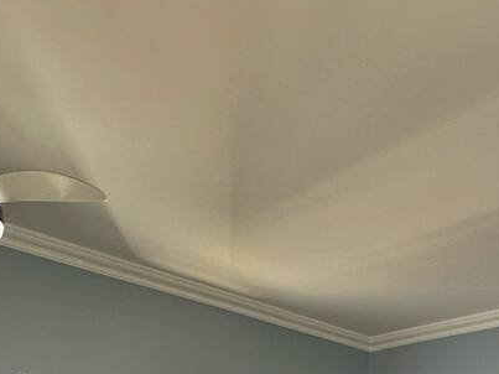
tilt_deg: -9.3
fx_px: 721
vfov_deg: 21.4
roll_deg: -1.3
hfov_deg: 36.9
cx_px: 397
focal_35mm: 50
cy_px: 638
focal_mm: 2.22
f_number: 2.2
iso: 64
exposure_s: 1/120
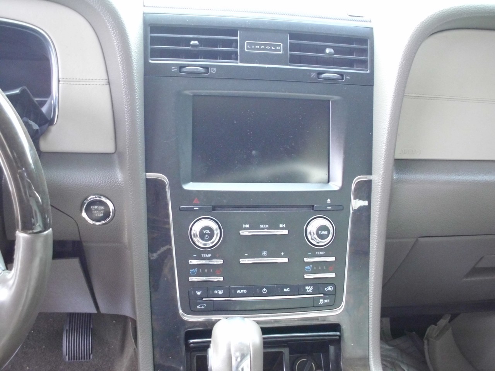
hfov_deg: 49.0
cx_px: 248
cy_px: 186
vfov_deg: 37.7
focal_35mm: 38
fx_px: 543
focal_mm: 6.3
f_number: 2.9
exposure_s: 1/60
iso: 800
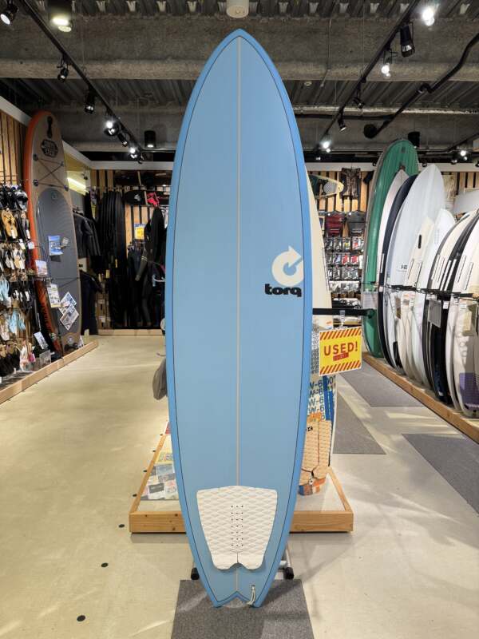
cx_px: 240
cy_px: 320
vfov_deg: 71.6
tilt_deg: -7.1
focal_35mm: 24
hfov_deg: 56.8
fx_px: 443
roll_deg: -0.3
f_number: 1.78
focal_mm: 6.76
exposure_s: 1/120
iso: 125
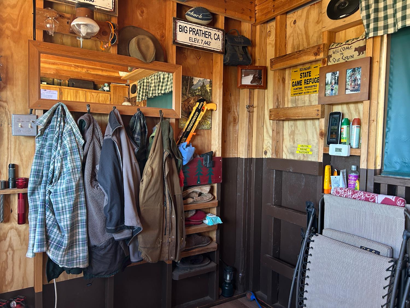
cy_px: 154
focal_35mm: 26
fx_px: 308
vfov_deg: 53.1
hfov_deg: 67.3
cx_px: 205
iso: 250
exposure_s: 1/60
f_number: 1.5
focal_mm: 5.7
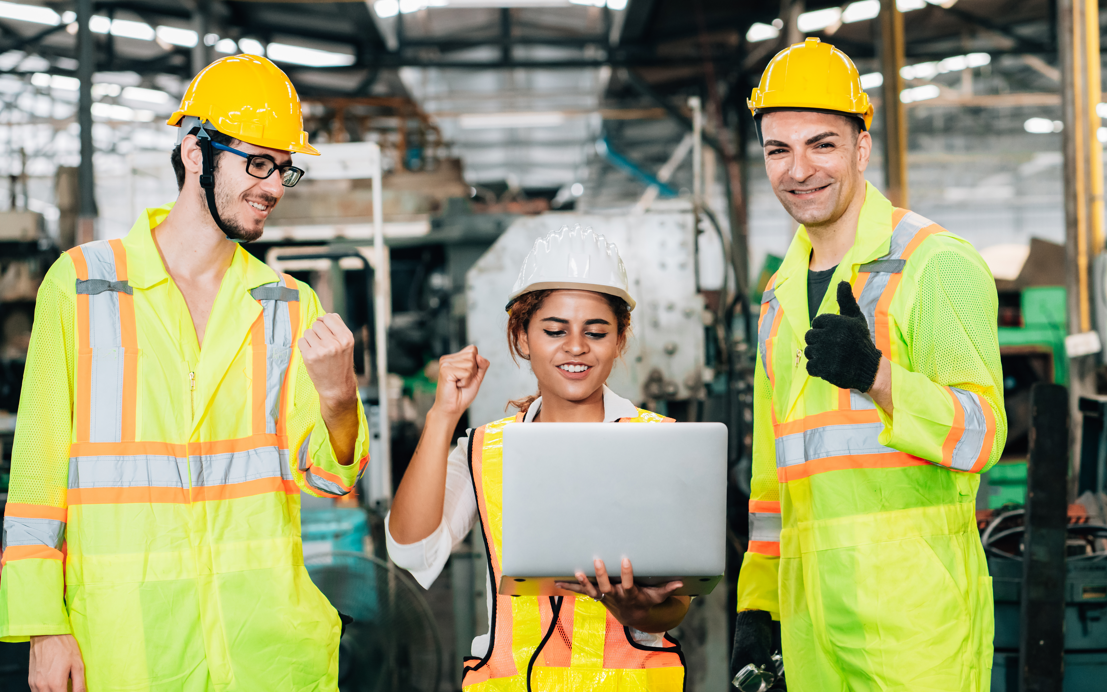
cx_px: 589
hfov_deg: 21.9
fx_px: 2866
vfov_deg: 13.8
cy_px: 354
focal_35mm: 95
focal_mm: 85
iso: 2500
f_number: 4
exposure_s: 1/100
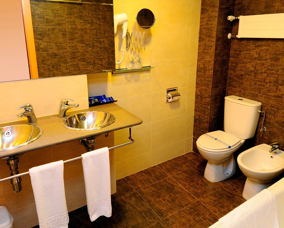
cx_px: 154
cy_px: 93
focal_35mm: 26
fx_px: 219
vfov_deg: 54.6
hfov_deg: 65.9
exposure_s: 1/13
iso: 200
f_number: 6.3
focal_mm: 12
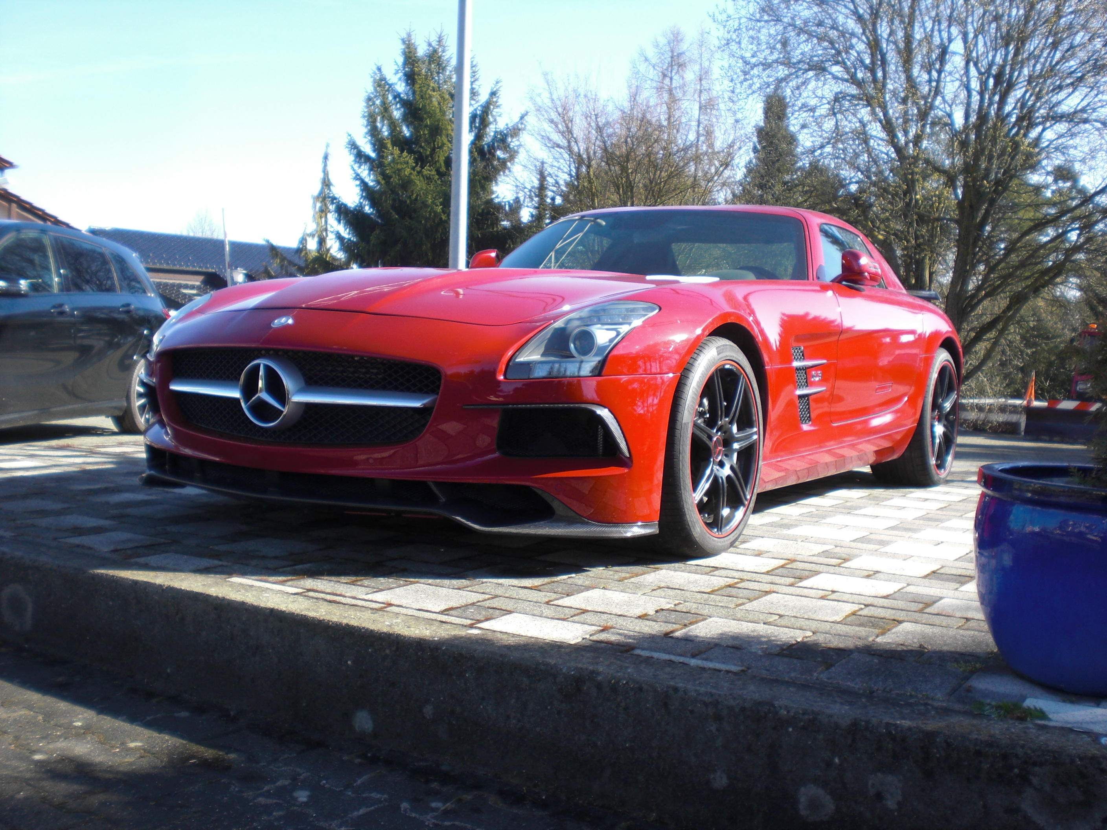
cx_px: 554
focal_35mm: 38
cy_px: 415
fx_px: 1215
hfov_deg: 49.0
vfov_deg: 37.7
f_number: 3.1
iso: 64
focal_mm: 6.3
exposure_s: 1/250
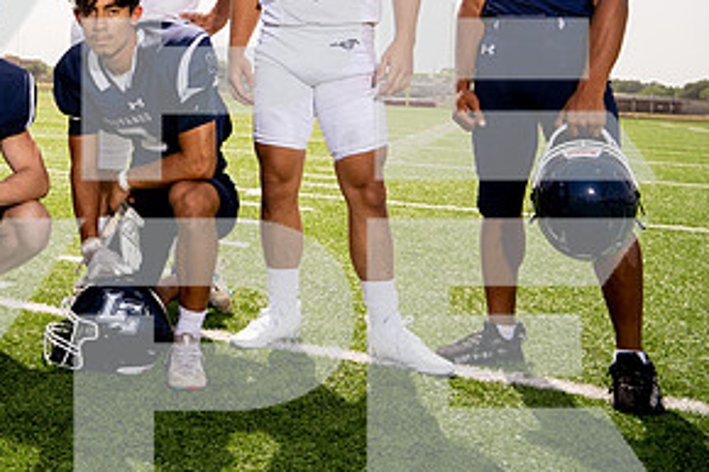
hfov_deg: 37.6
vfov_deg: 27.1
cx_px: 34
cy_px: 53
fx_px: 945
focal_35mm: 48
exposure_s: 1/250
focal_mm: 24
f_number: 6.3
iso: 100
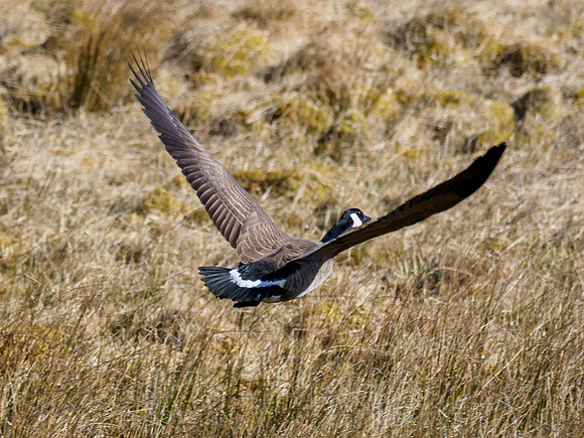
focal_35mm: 1175
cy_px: 289
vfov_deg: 1.3
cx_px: 13
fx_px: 19820
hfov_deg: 1.7
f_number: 4.5
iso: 200
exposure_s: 1/1250
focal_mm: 300
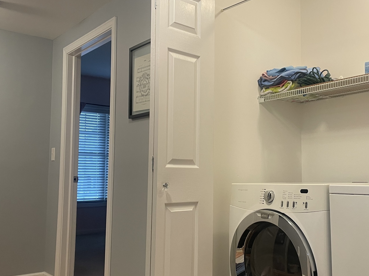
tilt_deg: +4.9
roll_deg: +0.3
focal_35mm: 41
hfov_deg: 45.2
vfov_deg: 35.1
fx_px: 437
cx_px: 241
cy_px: 141
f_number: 1.6
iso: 100
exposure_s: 1/60
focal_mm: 4.2
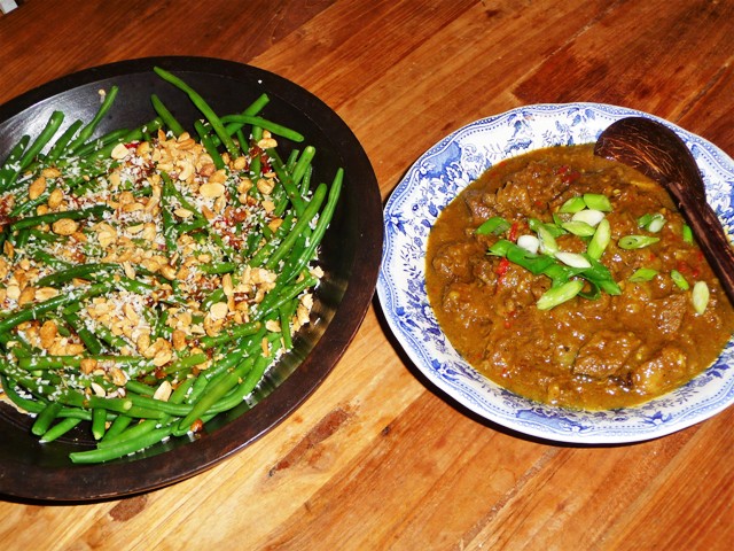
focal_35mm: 43
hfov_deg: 43.9
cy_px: 276
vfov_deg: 33.6
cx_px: 367
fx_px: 912
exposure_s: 1/30
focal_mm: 7.1
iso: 100
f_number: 4
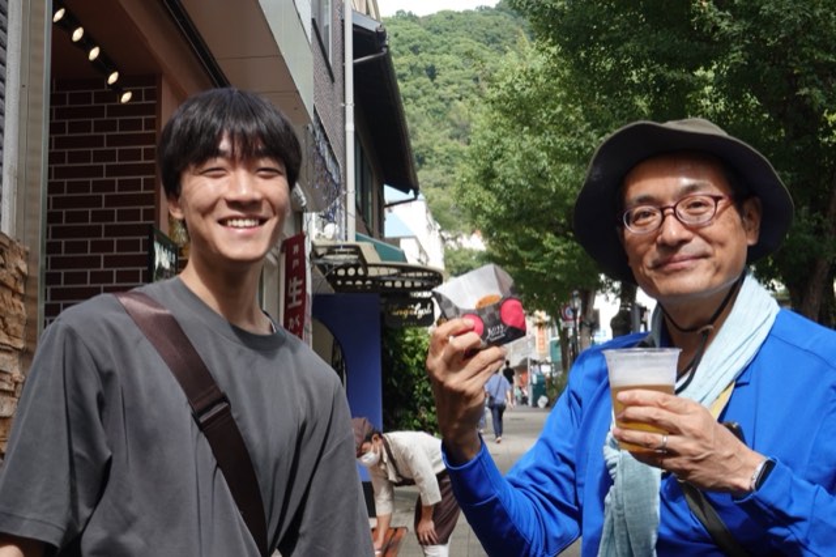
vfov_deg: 27.0
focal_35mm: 50
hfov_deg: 39.6
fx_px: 1160
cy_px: 278
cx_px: 418
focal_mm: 19.03
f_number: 4
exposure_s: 1/320
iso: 125
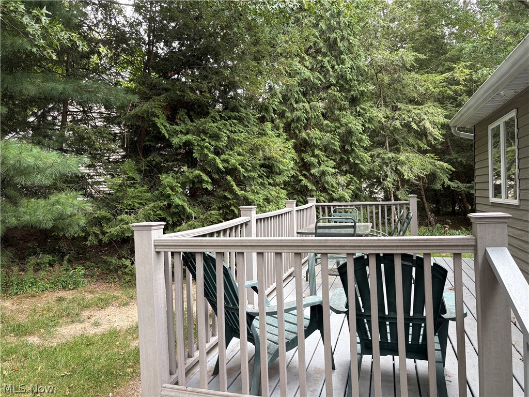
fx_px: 397
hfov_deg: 67.3
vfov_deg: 53.1
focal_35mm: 26
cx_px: 264
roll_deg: +2.0
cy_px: 198
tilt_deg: -1.0
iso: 125
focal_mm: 5.96
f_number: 1.6
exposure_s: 1/112
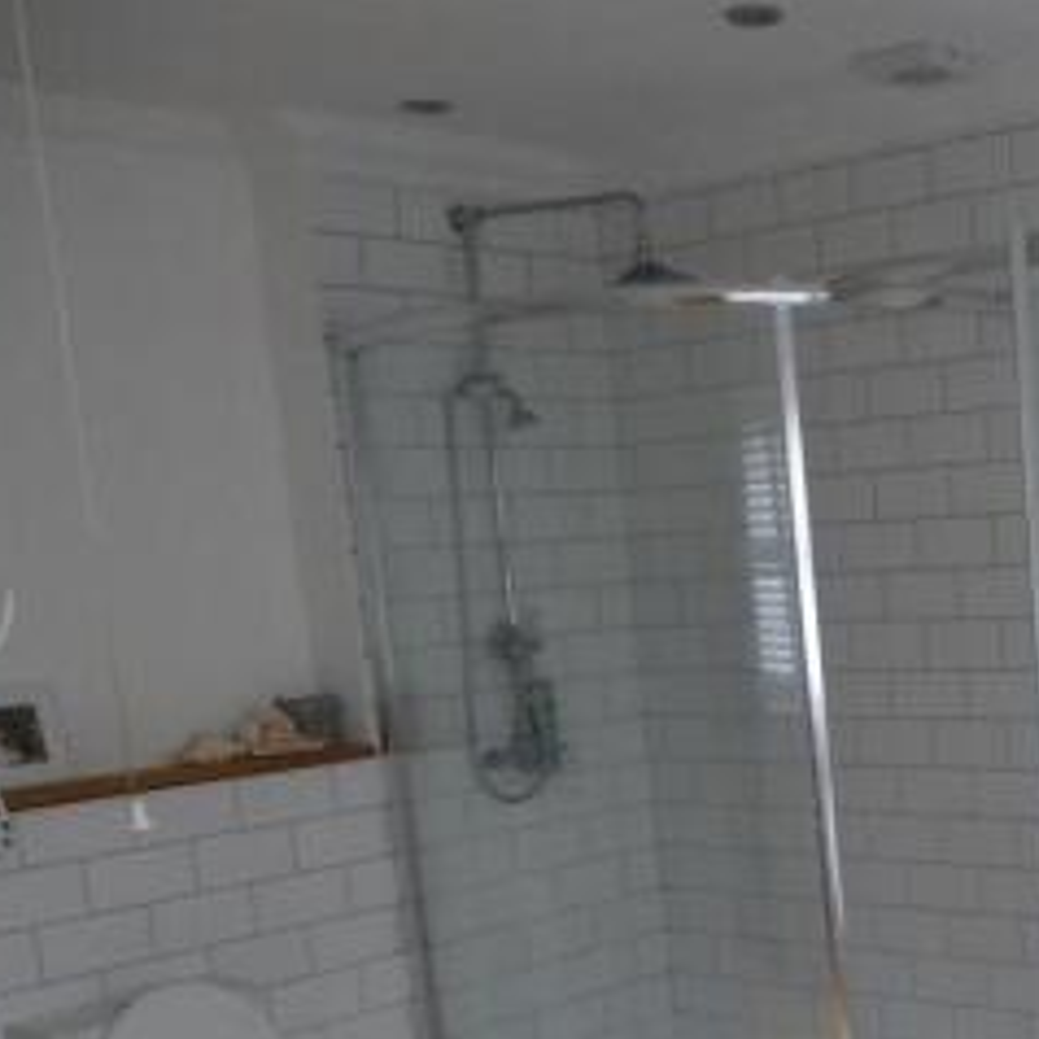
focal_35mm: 52
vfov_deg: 31.6
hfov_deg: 28.9
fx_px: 1766
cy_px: 880
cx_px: 1211
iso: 400
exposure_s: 1/30
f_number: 3.3
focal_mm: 4.3
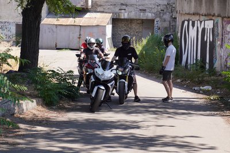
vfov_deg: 13.1
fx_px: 671
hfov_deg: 19.4
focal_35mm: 105
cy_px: 76
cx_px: 115
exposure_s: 1/250
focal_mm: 70
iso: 100
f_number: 4.5
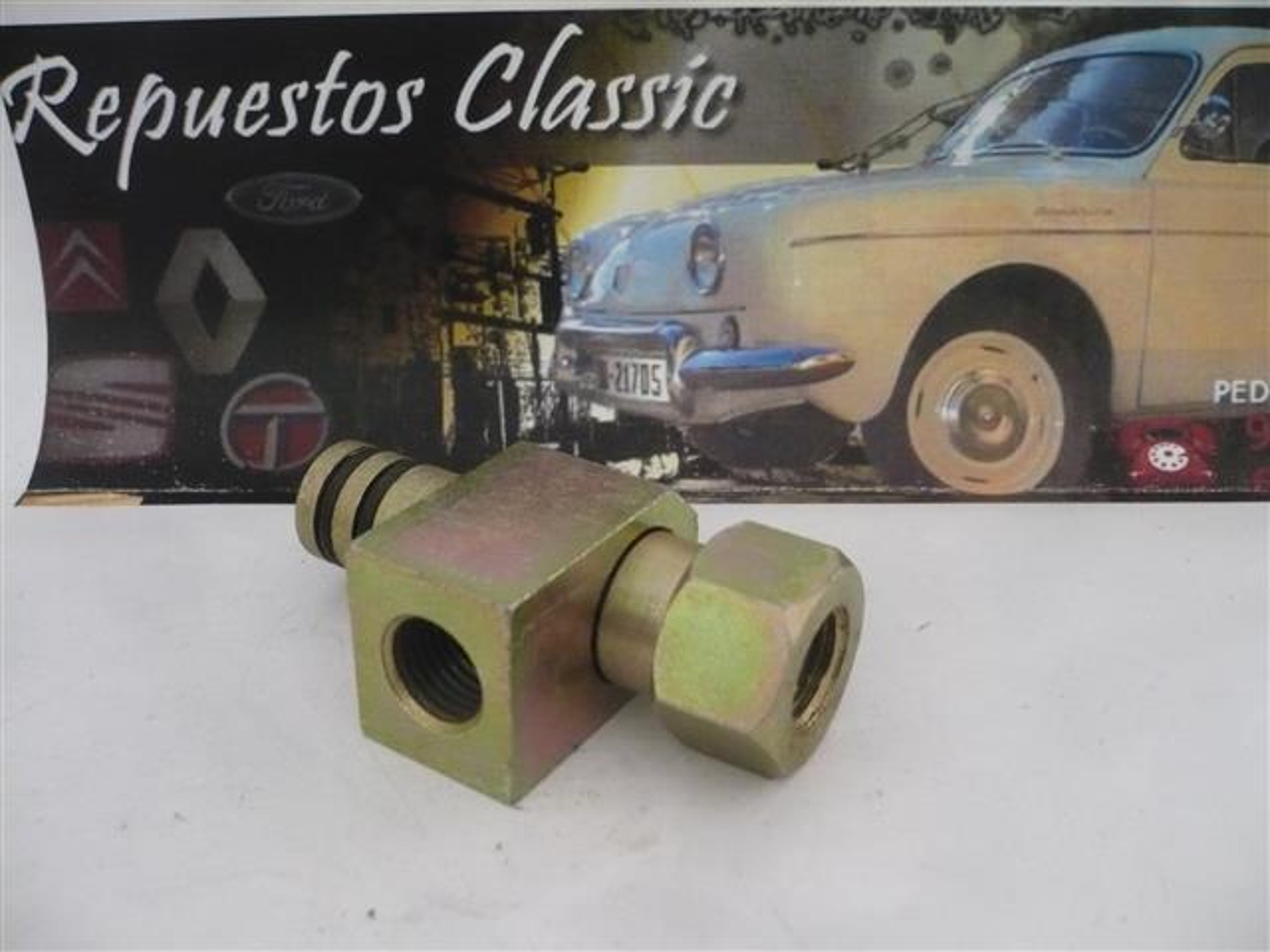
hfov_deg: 52.6
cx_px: 635
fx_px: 1284
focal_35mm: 35
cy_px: 476
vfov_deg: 40.7
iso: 400
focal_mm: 5.8
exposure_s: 1/50
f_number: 2.8
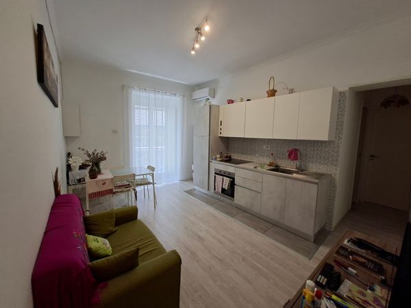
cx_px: 206
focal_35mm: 13
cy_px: 154
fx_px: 154
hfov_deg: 106.2
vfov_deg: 89.9
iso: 160
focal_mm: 1.74
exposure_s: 1/50
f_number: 2.2
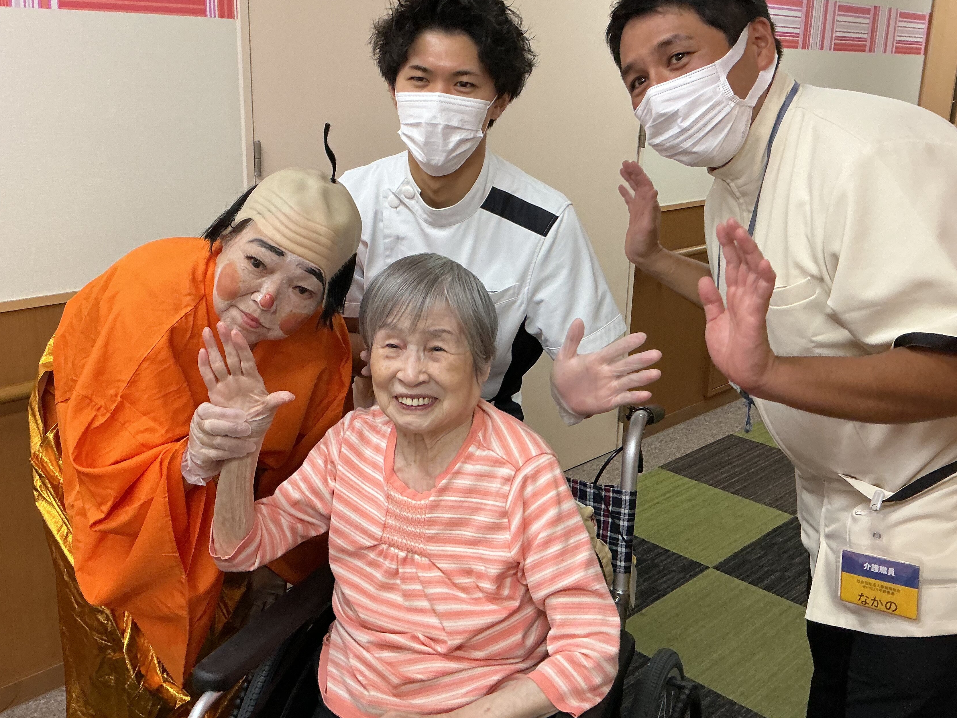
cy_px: 328
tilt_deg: -14.8
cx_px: 418
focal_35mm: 35
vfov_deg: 40.7
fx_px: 968
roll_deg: -0.6
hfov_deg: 52.5
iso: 125
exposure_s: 1/60
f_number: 1.8
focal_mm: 3
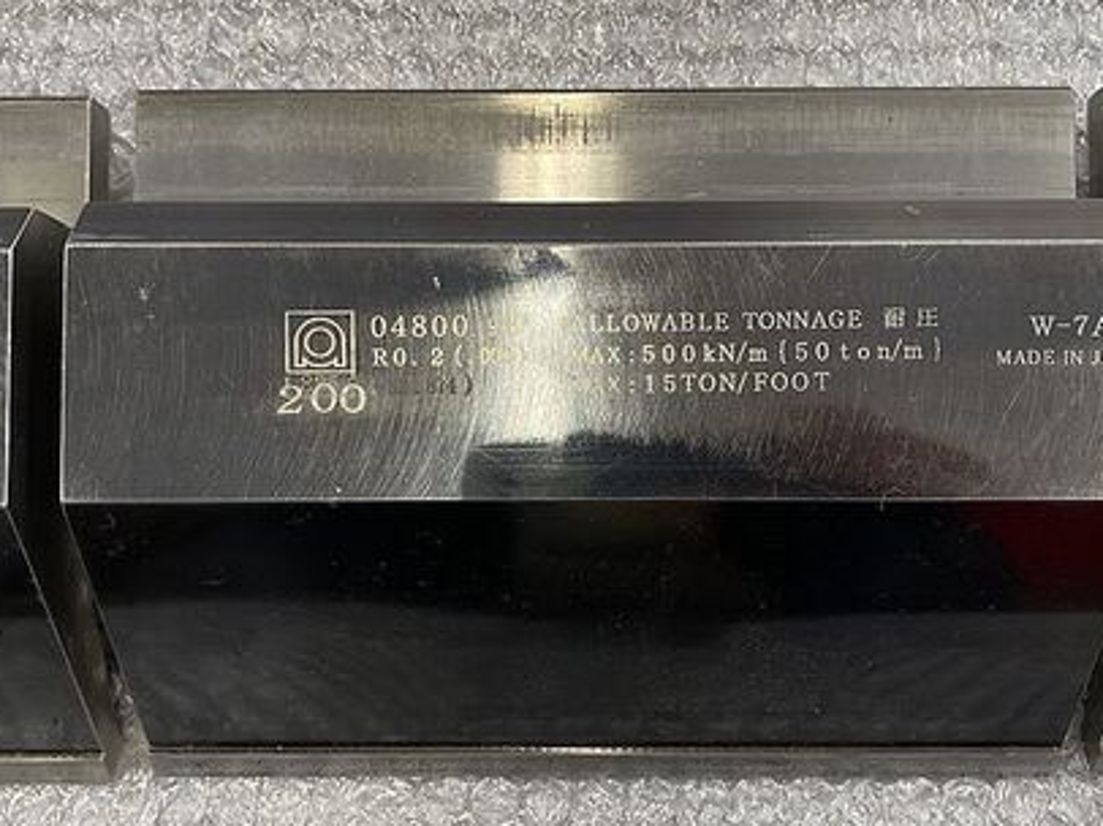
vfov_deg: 35.1
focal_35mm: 41
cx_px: 568
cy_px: 413
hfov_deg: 45.8
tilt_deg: -86.6
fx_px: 1306
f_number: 1.6
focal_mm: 5.1
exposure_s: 1/110
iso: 125
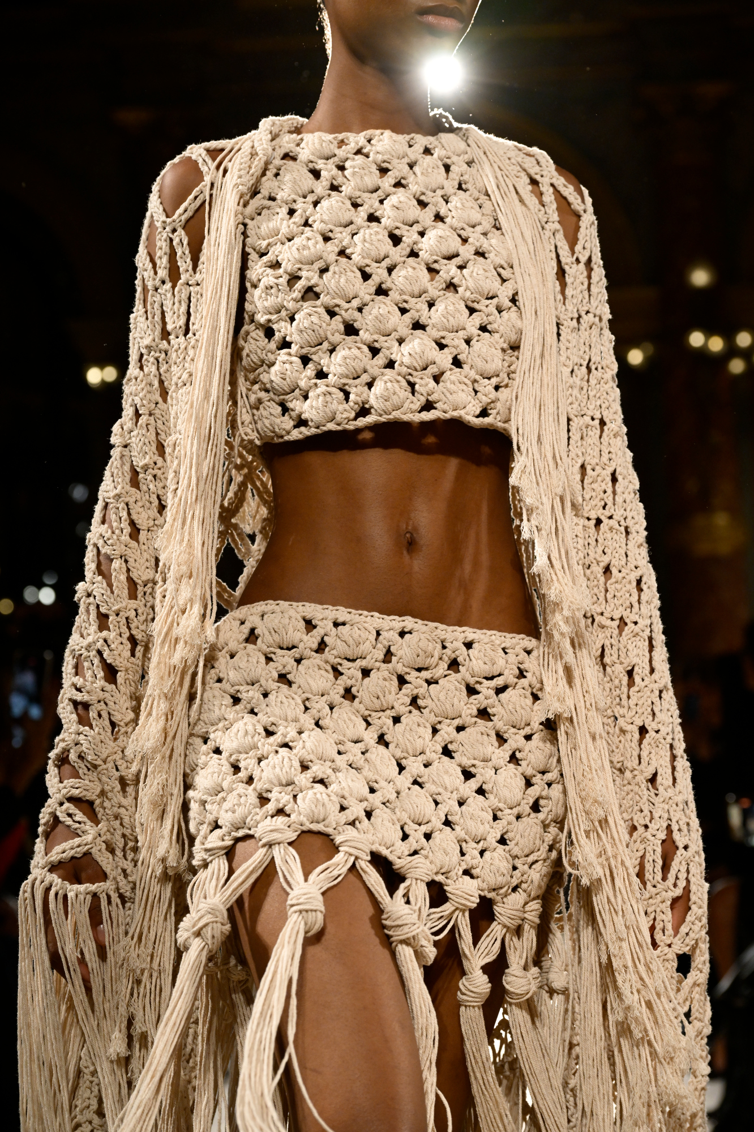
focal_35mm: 75
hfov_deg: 18.2
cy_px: 566
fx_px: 2358
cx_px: 377
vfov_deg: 27.0
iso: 2500
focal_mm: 75
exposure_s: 1/640
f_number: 5
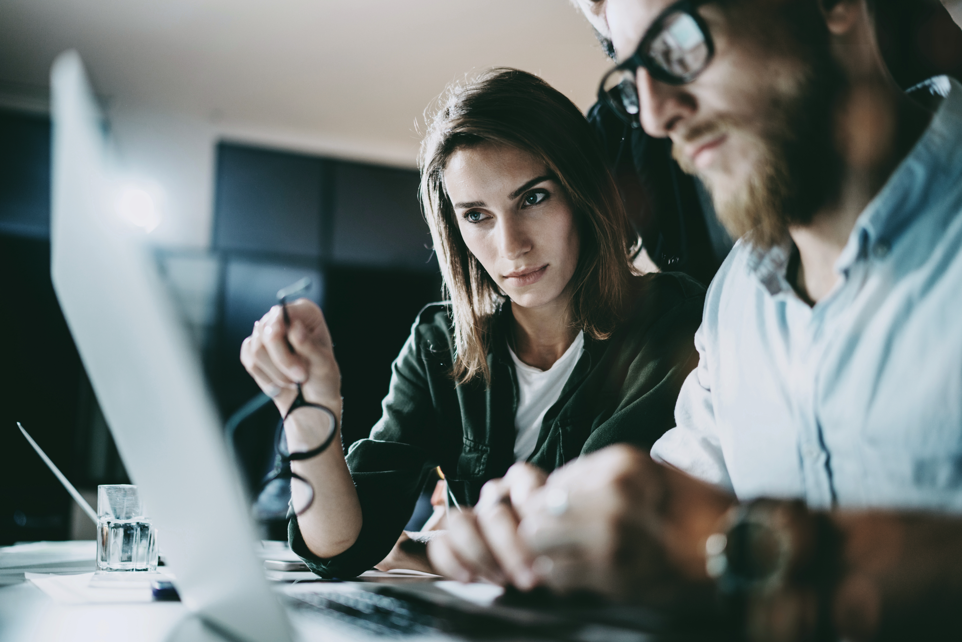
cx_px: 481
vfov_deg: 37.9
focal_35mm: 35
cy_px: 321
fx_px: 935
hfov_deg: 54.4
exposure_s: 1/100
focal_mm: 35
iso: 320
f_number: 1.4
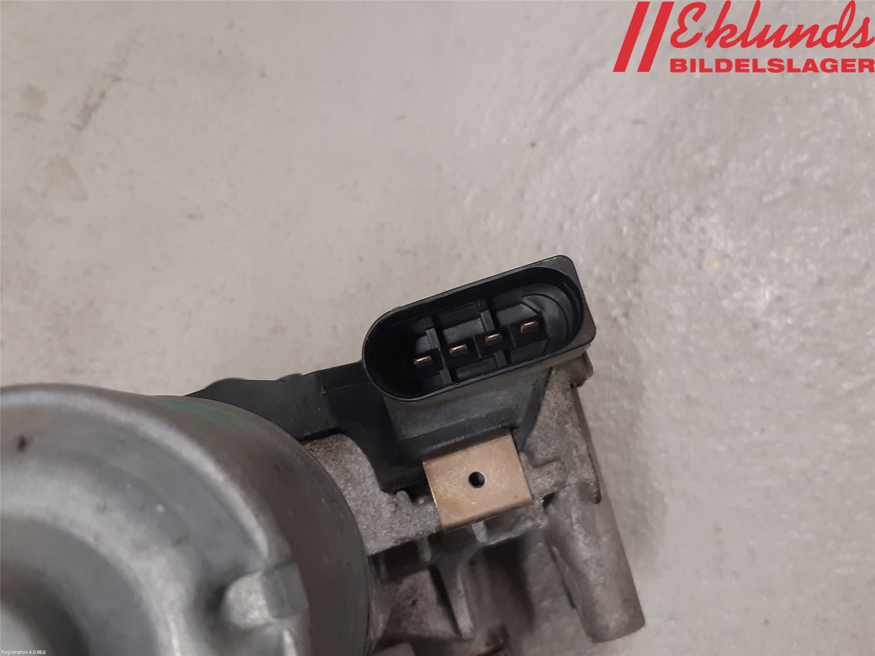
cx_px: 438
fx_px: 657
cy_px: 328
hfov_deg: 67.3
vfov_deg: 53.1
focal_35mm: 26
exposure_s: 1/50
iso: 125
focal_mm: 3.93
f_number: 1.7
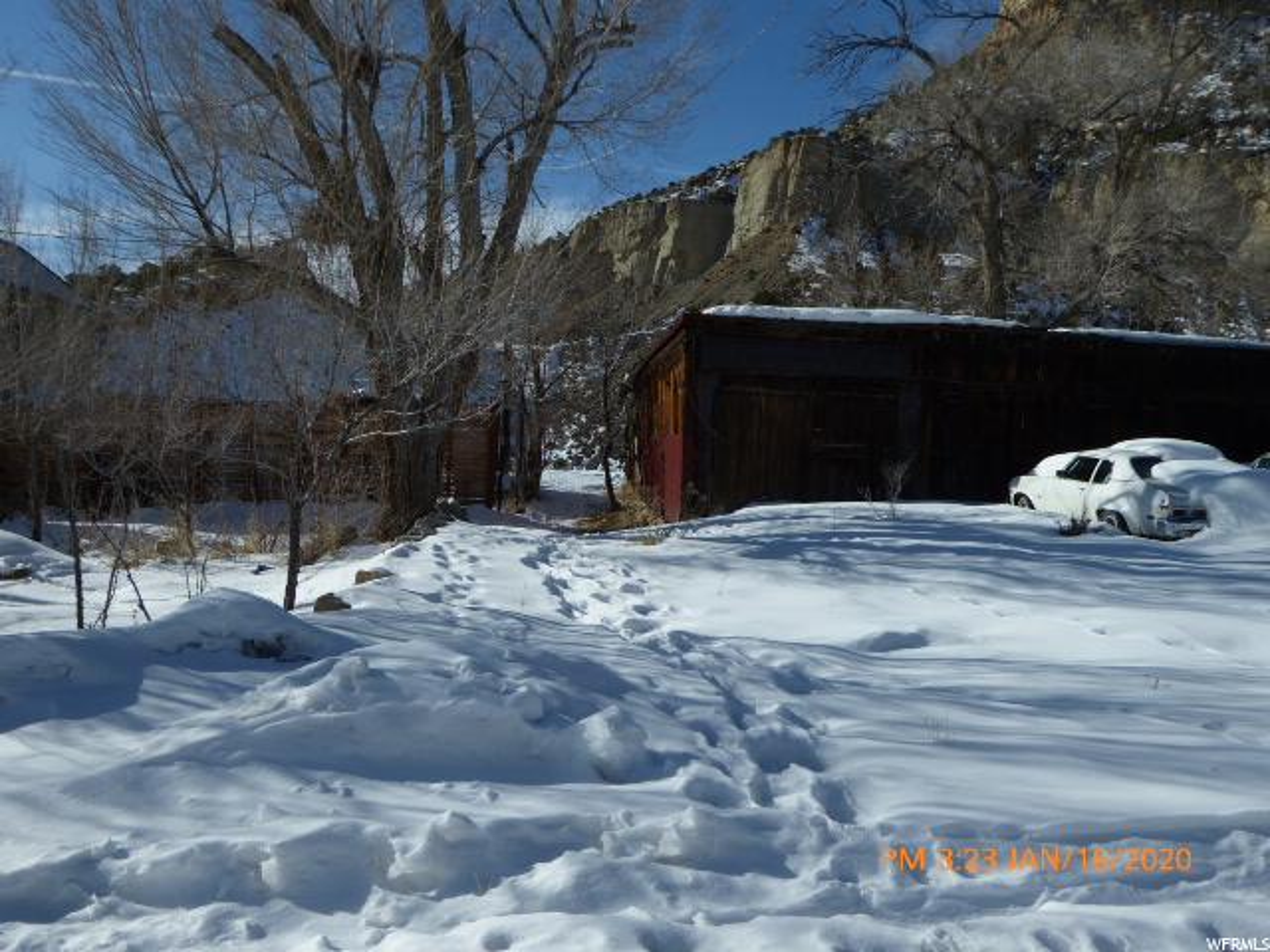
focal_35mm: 34
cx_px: 635
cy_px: 476
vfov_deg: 41.8
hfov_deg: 54.0
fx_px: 1247
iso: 80
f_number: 3.6
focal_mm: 5.8
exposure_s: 1/1300
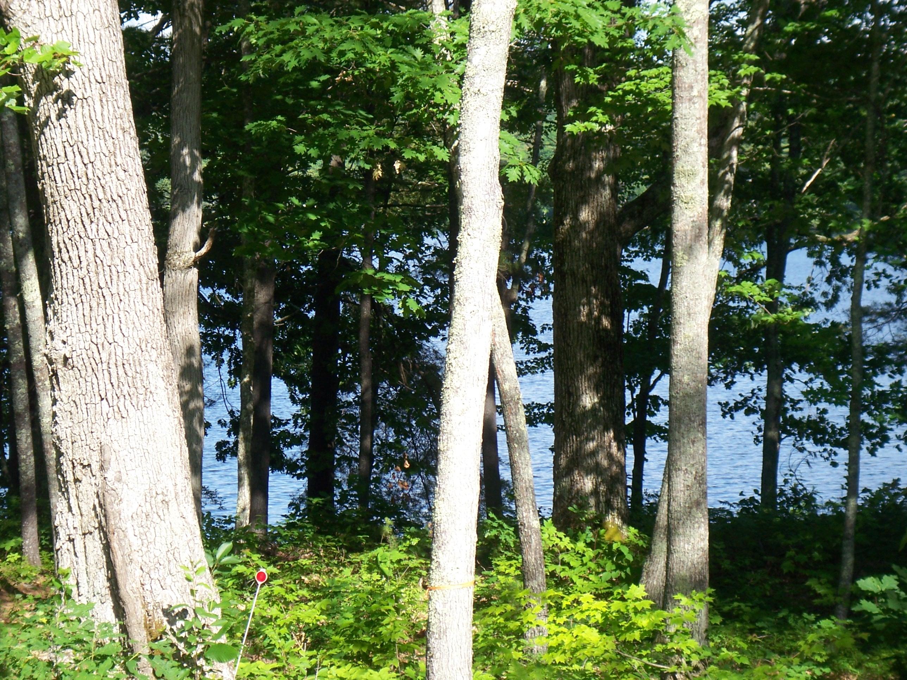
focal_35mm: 117
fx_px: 3066
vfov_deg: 12.7
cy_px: 340
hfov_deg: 16.8
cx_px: 454
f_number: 4.4
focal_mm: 19.2
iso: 64
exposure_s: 1/200
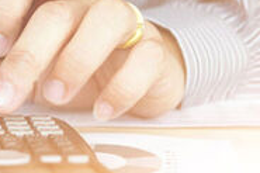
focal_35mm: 108
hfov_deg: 17.8
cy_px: 49
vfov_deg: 12.6
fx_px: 779
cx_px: -74
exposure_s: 1/160
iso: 320
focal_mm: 26.5
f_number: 3.2
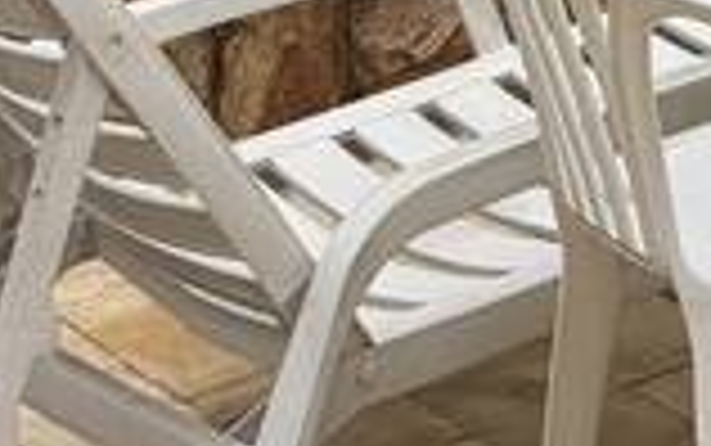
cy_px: -1662
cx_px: 1566
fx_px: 3374
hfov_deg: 10.7
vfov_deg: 5.8
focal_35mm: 174
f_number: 1.78
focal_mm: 6.76
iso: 80
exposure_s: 1/1285
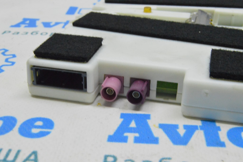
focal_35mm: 57
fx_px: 384
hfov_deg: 35.1
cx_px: 122
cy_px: 81
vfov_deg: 23.7
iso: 6400
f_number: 20
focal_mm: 38
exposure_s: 1/25
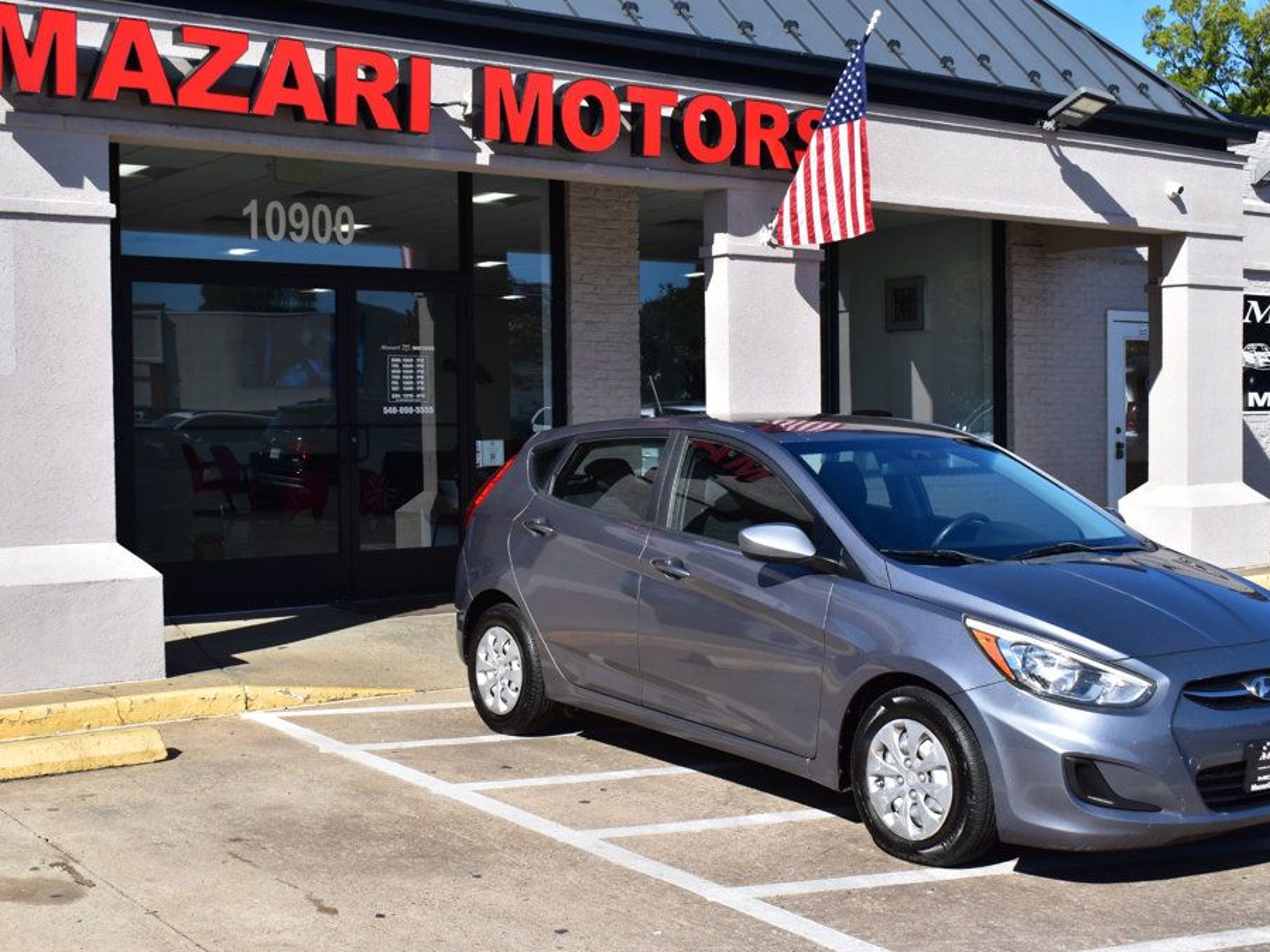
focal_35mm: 46
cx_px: 619
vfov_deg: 31.5
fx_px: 1687
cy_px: 475
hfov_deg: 41.2
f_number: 11
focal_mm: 28
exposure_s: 1/500
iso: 360
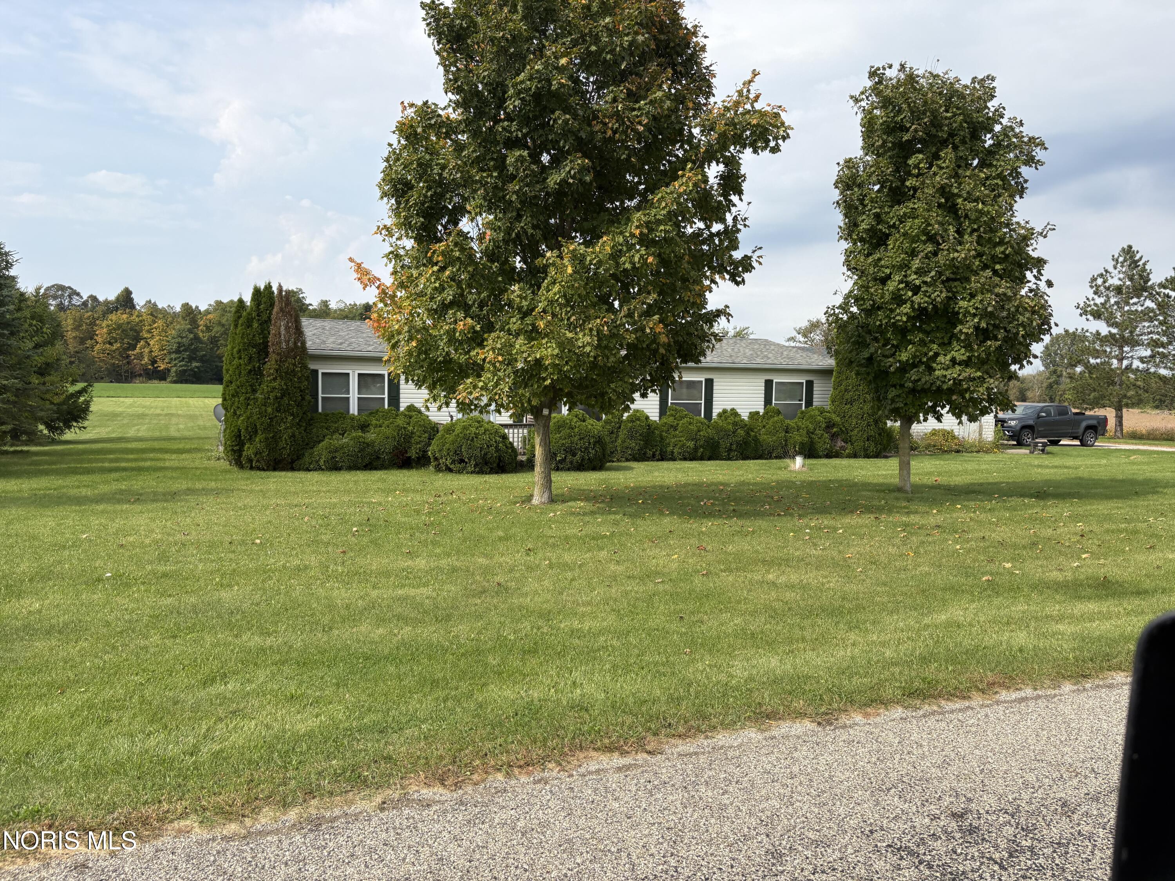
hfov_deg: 67.3
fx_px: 883
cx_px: 588
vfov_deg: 53.1
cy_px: 440
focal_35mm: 26
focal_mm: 5.96
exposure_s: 1/3125
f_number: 1.6
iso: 50
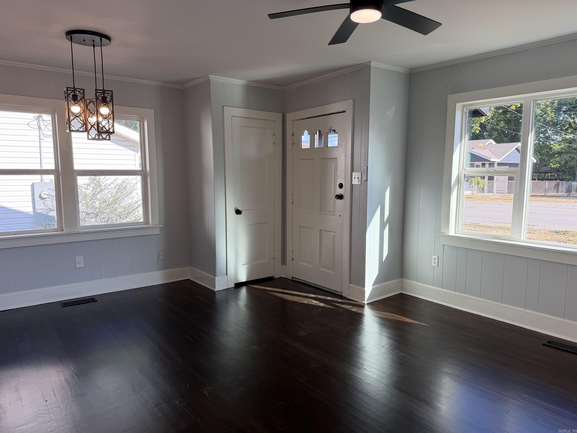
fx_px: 400
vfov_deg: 56.8
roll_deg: +0.2
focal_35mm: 24
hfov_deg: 71.6
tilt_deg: -6.7
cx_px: 288
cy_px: 216
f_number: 1.78
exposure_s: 1/405
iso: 100
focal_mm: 6.76
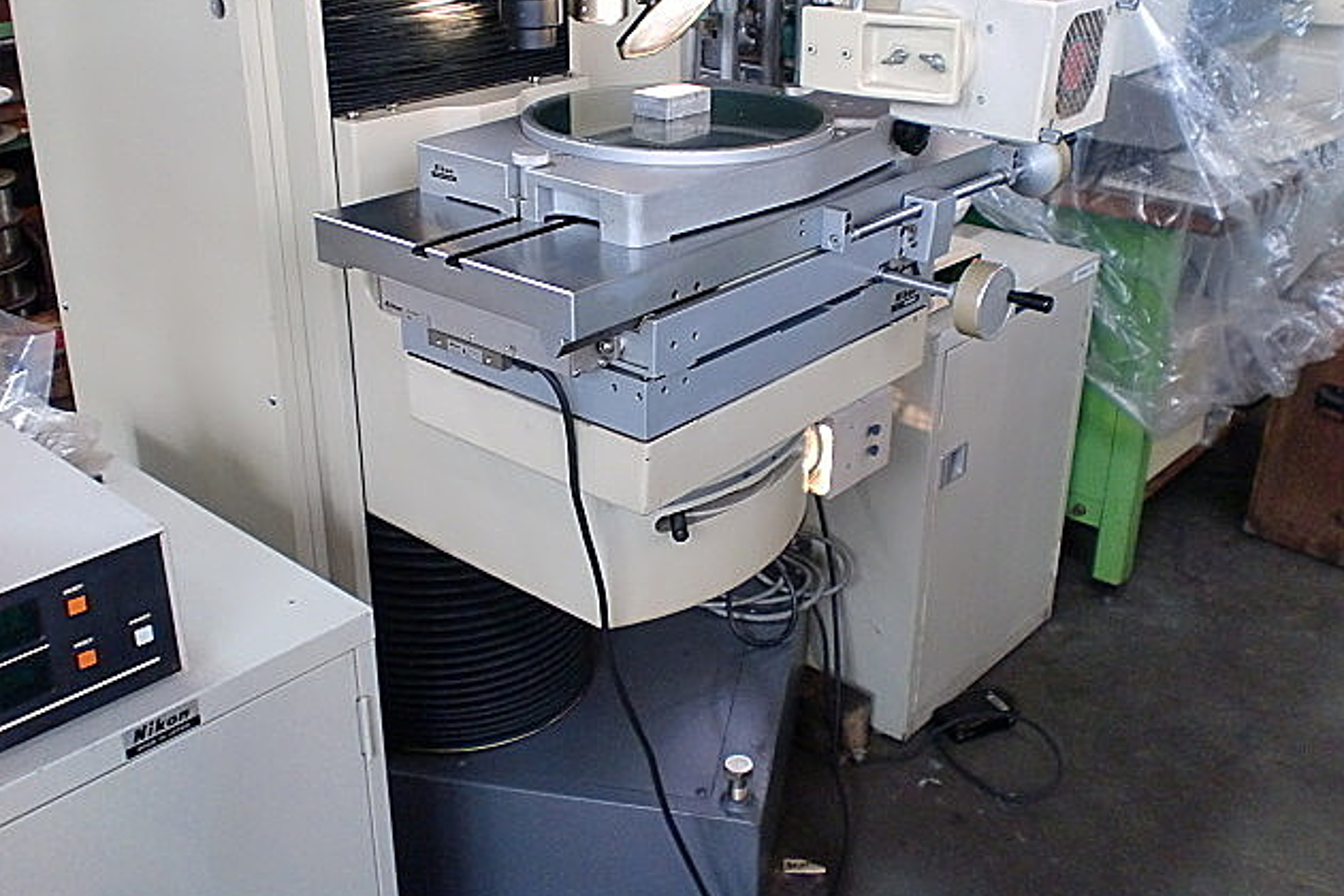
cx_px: 666
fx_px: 1381
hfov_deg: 51.9
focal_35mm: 37
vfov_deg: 35.9
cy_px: 412
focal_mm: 6.3
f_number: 3.1
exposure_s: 1/60
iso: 250
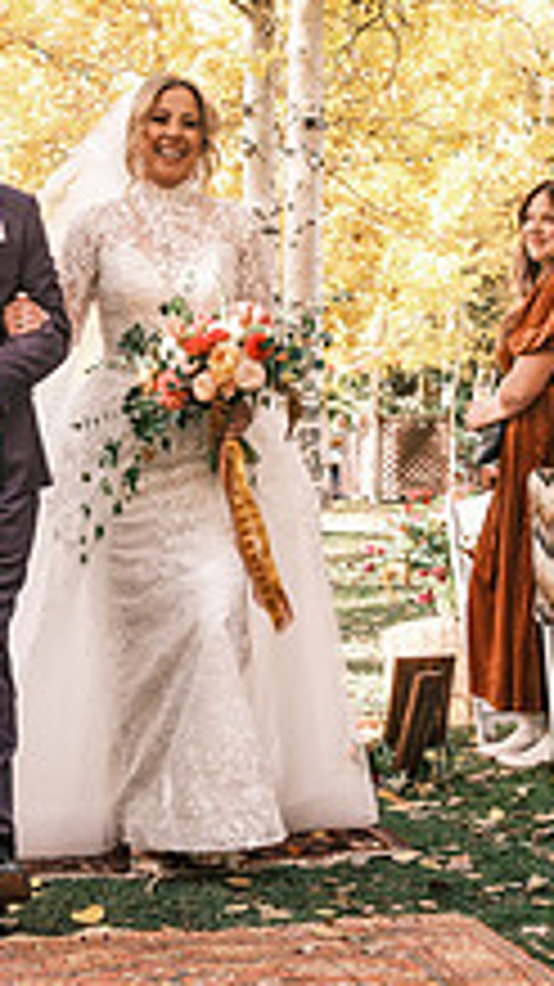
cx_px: 126
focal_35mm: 75
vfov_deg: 28.2
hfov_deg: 16.0
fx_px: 1961
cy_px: 412
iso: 160
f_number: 4
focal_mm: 18
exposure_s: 1/125
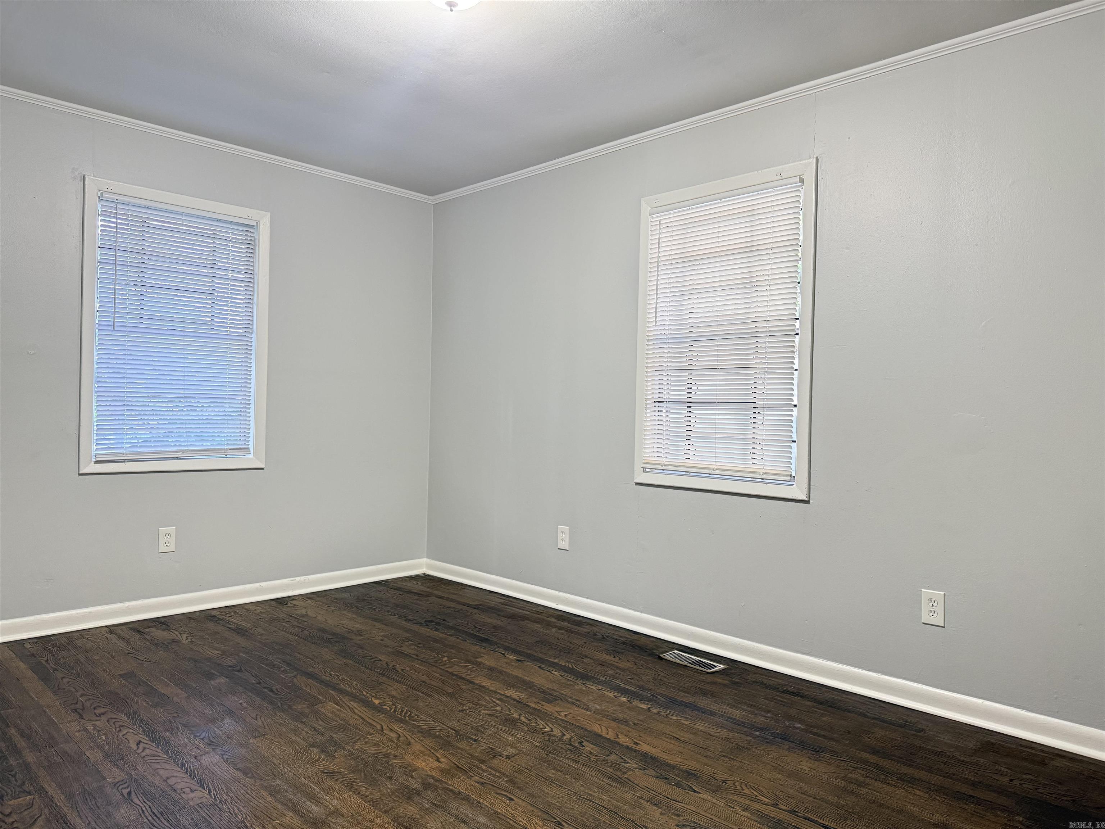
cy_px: 414
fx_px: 766
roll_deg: -1.5
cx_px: 552
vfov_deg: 56.8
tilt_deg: -0.1
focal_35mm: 24
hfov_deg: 71.6
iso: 320
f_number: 1.78
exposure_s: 1/60
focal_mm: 6.76
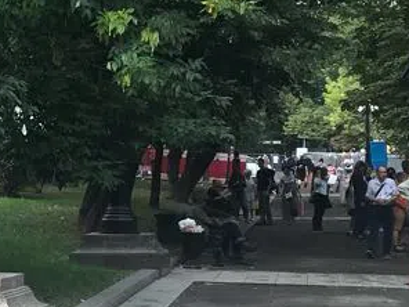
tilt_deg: +3.1
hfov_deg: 15.1
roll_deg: -0.1
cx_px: -196
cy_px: 159
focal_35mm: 121
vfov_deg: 12.2
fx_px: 1430
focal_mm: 3.99
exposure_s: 1/431
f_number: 1.8
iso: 20
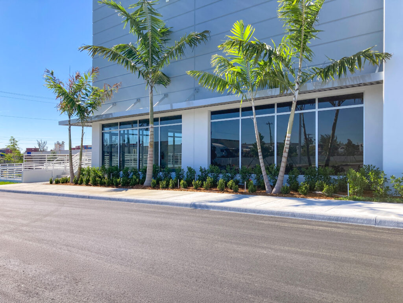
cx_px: 202
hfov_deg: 63.4
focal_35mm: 28
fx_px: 326
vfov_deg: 49.7
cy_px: 152
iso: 20
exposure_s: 1/1429
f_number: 1.8
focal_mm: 3.99
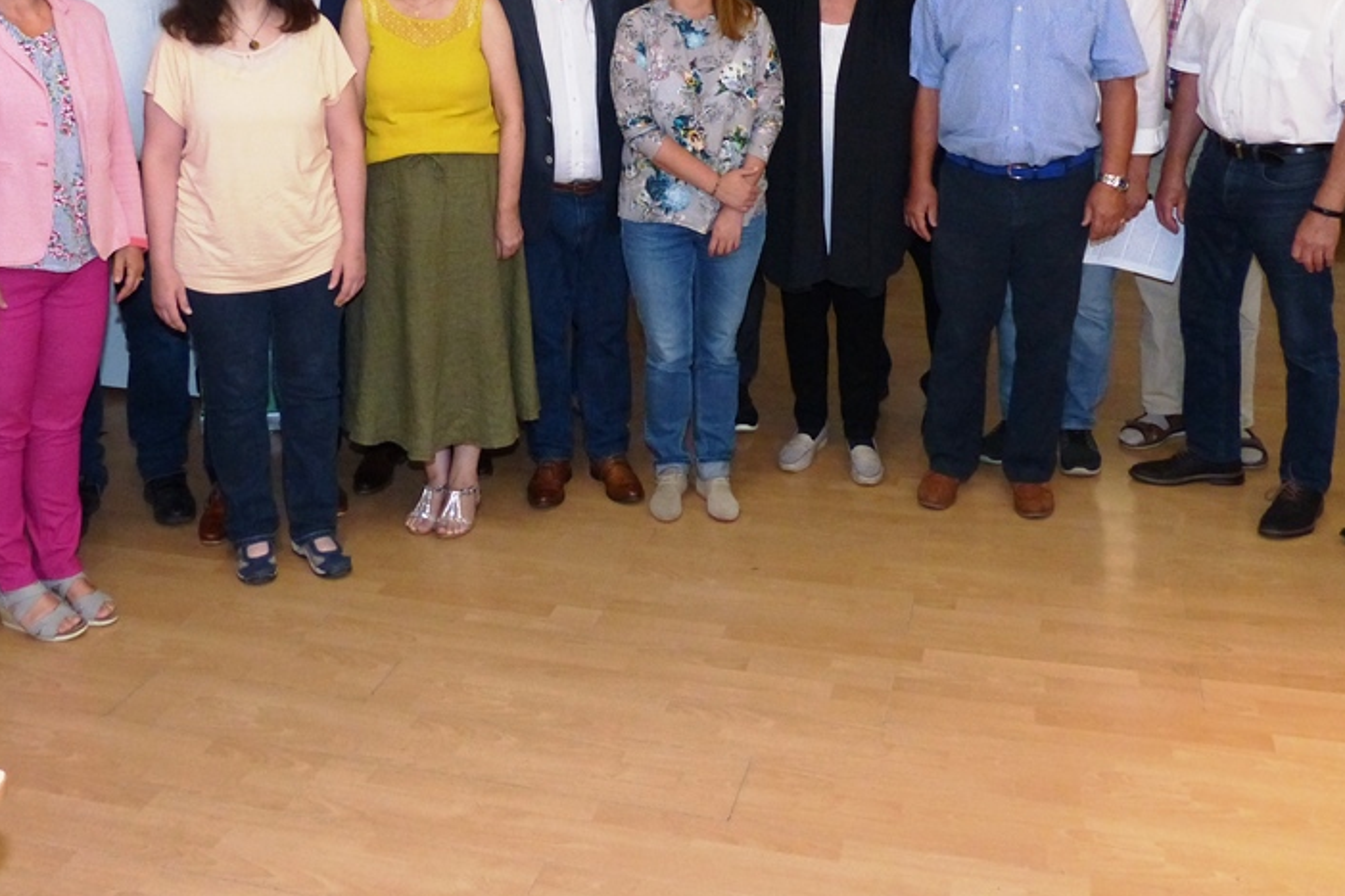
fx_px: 1419
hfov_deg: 50.6
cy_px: 173
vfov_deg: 33.9
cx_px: 604
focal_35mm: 38
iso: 400
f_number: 2.8
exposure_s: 1/60
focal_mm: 4.5
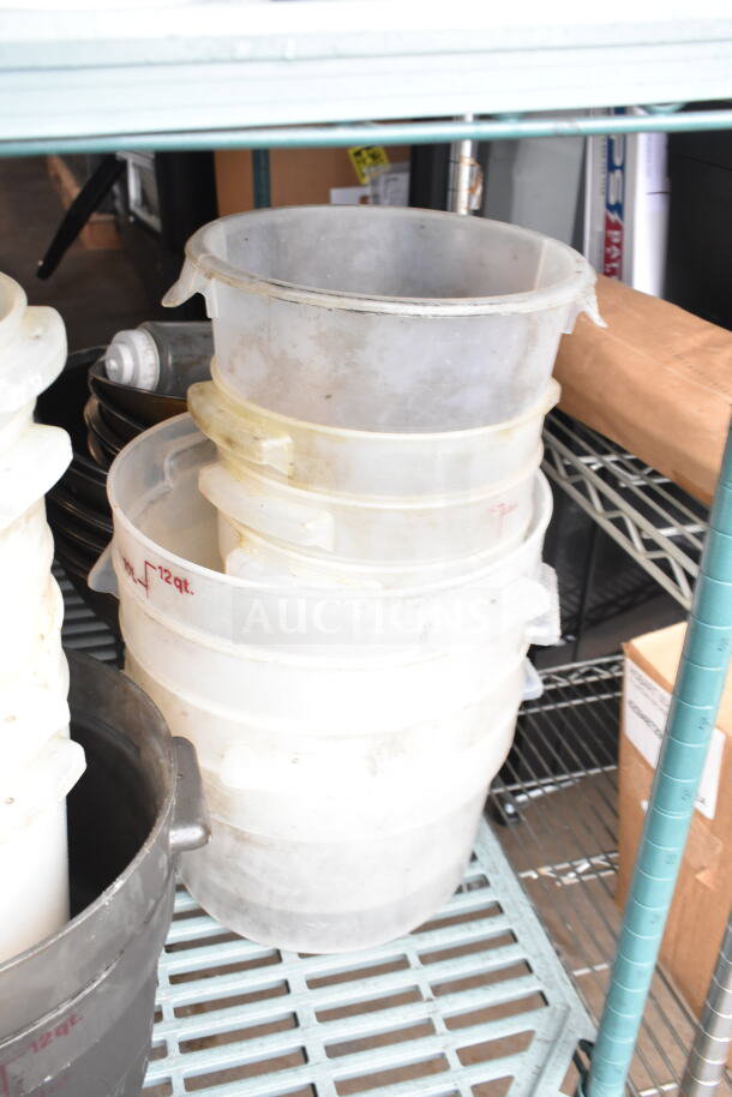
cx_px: 366
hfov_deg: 40.0
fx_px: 1006
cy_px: 548
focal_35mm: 33
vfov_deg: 57.2
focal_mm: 22
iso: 1600
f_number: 6.3
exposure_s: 1/160
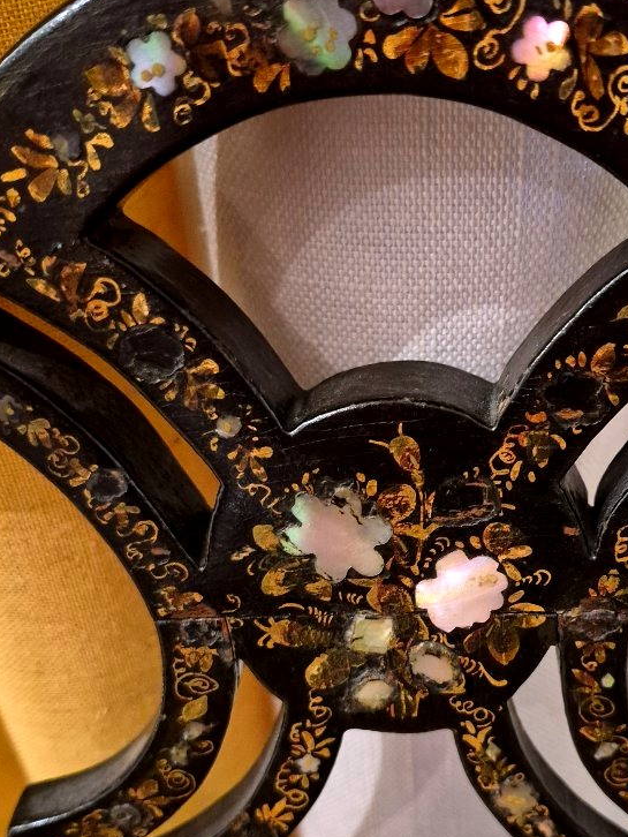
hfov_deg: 37.3
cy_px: 511
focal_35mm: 38
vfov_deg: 48.6
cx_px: 422
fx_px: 919
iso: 1250
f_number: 1.8
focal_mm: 5.4
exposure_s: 1/34
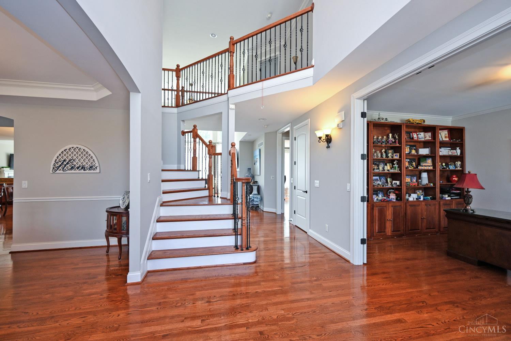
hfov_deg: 104.3
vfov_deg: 81.2
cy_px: 170
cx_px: 256
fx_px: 199
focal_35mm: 14
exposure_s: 1/60
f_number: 4
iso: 280
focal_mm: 14
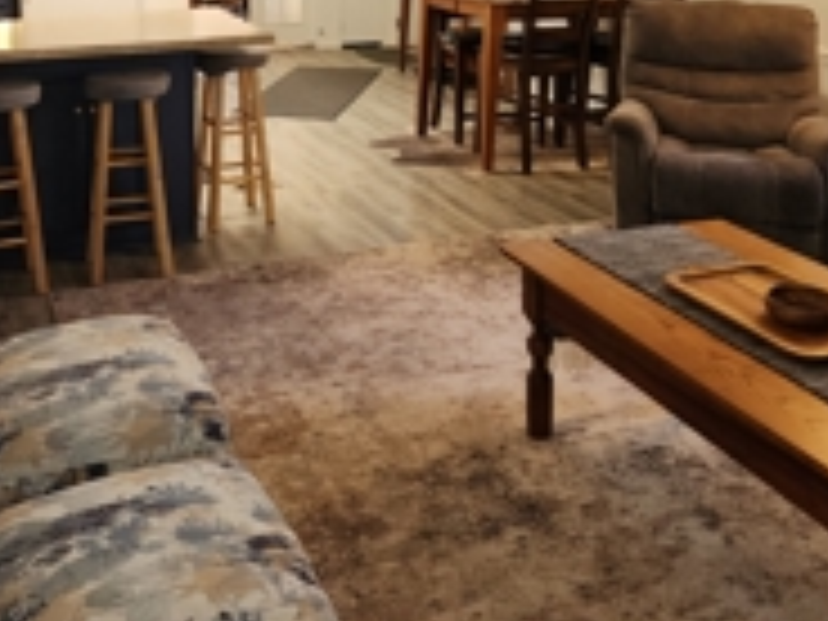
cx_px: 353
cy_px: 11
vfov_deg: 29.6
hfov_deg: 41.1
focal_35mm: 46
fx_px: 1100
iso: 100
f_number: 1.8
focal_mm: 5.4
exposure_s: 1/40
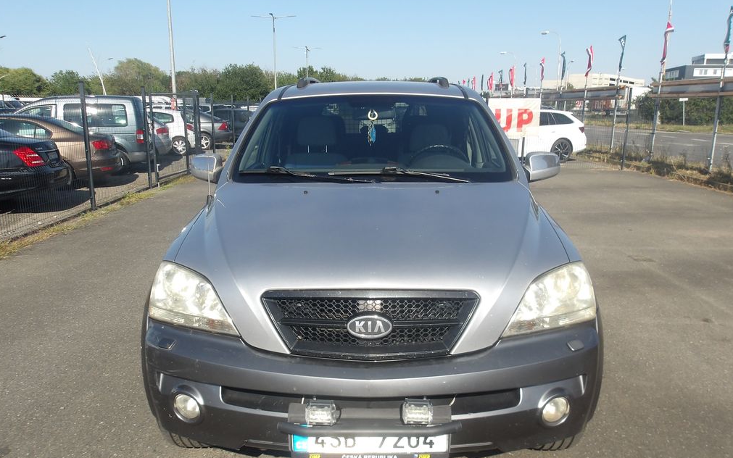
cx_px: 364
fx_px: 579
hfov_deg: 64.6
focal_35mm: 29
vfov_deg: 43.1
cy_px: 249
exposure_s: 1/109
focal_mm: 4.9
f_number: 10.4
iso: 100
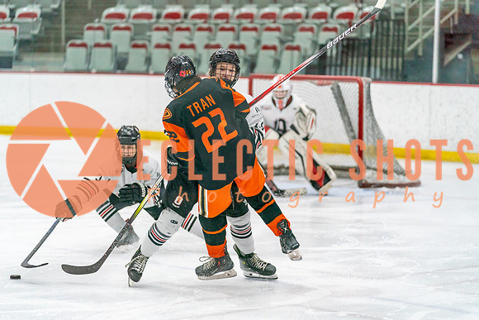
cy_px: 160
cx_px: 240
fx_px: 1757
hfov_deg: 15.5
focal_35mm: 132
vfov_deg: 10.4
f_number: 2.8
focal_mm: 132
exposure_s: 1/1250
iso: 3200
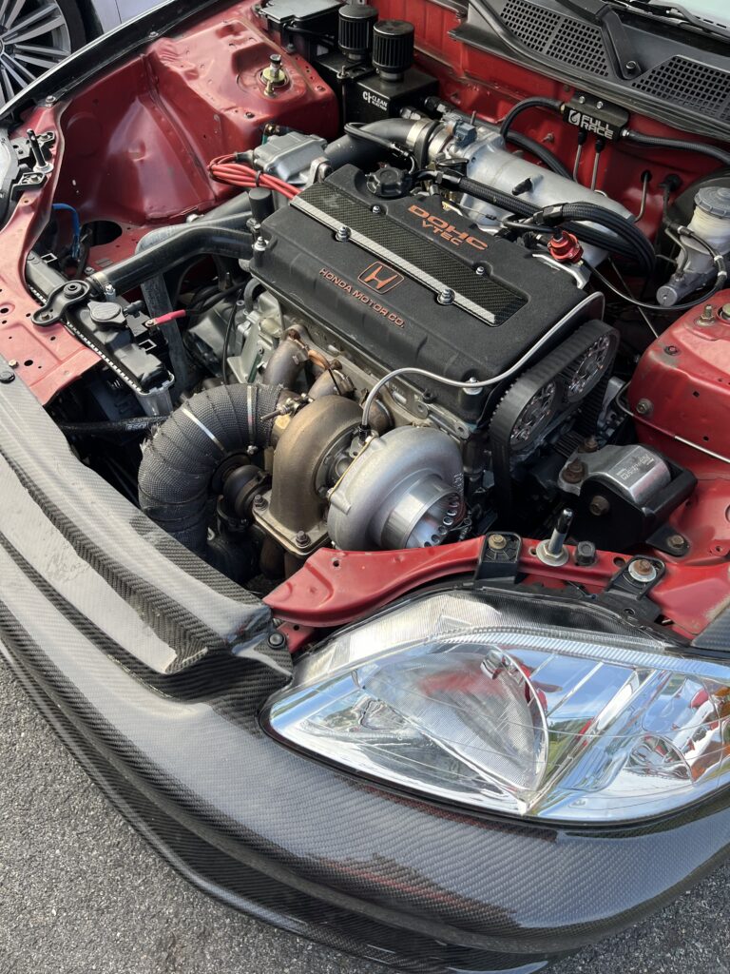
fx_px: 731
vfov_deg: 67.3
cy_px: 487
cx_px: 365
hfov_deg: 53.1
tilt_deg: -53.1
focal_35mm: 26
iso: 40
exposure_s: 1/269
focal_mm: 5.1
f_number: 1.6
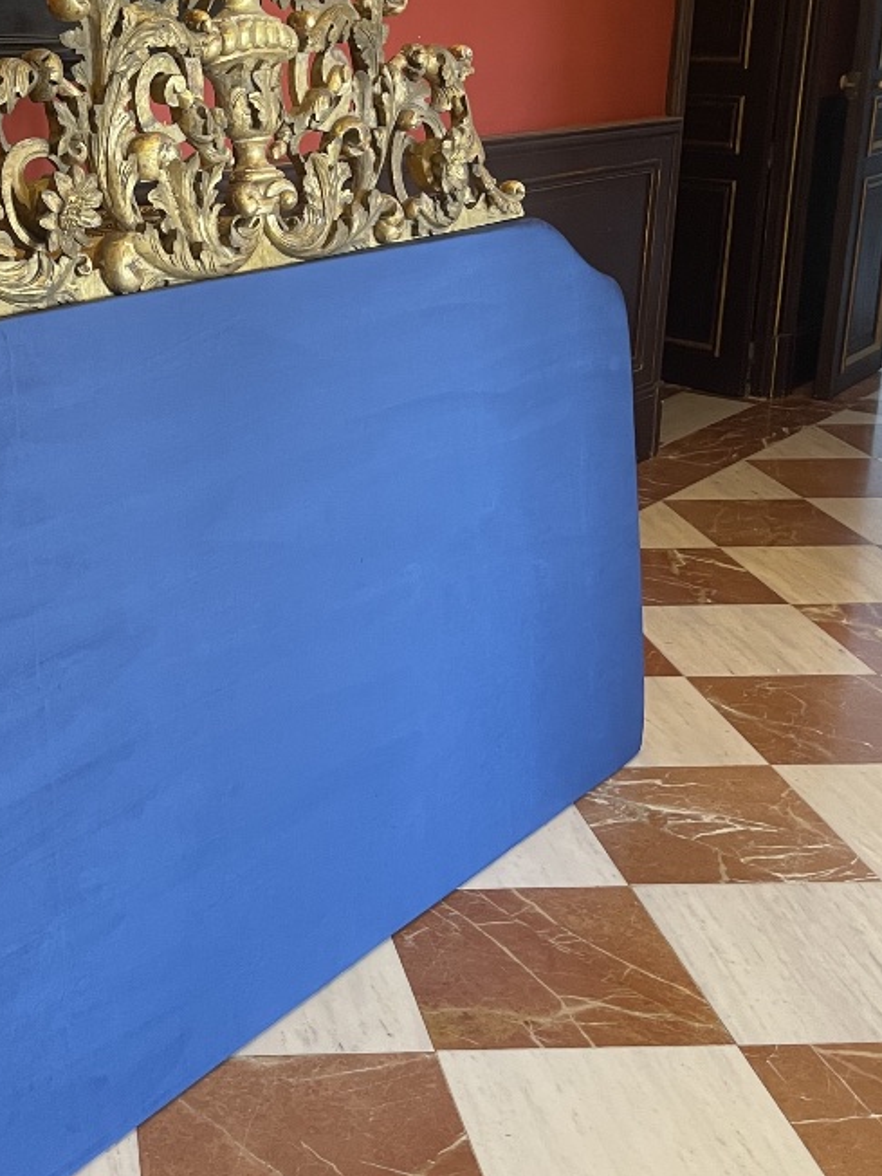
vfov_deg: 40.8
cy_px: 411
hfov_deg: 30.2
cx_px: 92
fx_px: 1563
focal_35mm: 46
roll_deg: +0.3
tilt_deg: -15.0
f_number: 1.6
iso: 400
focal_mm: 5.1
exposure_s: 1/50
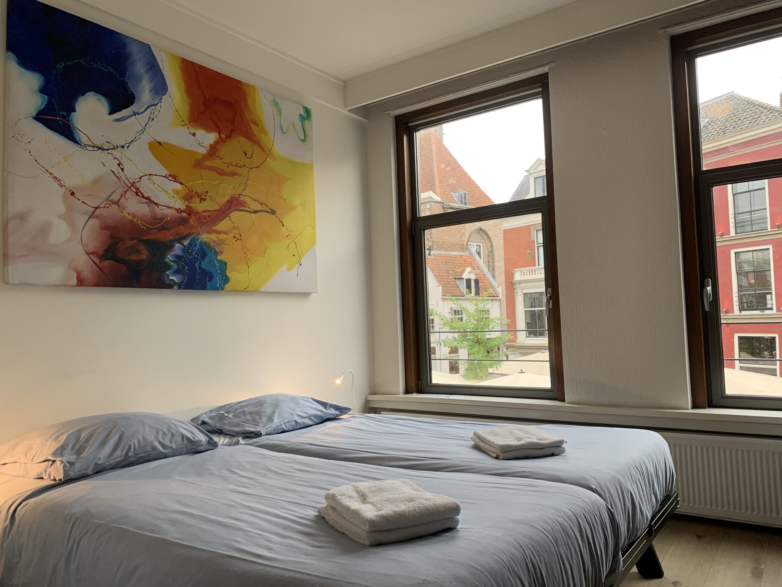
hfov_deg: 67.3
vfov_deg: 53.1
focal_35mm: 26
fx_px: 587
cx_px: 391
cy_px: 294
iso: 64
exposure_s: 1/121
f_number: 1.8
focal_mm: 4.25
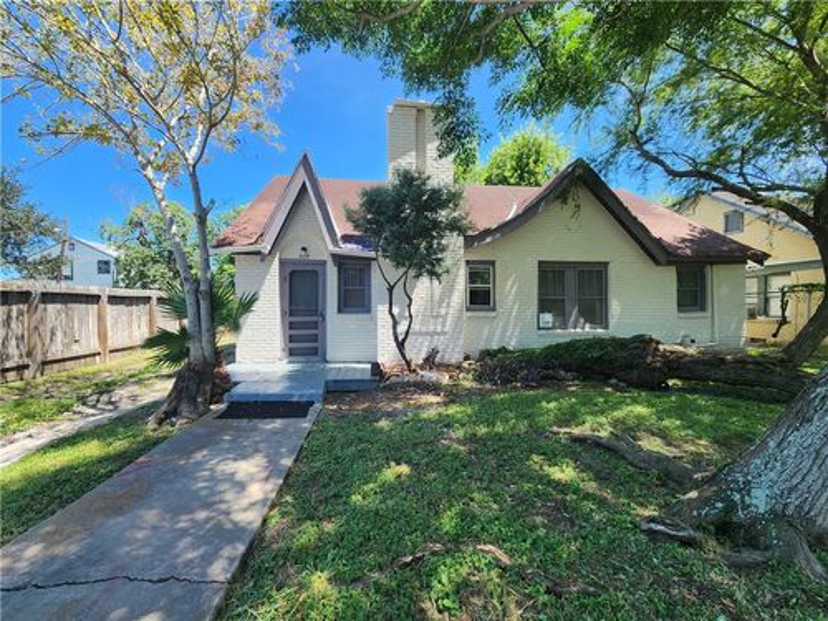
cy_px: 310
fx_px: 311
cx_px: 414
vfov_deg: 89.9
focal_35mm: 13
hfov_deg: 106.2
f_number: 2.2
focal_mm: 2.2
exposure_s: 1/518
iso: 50
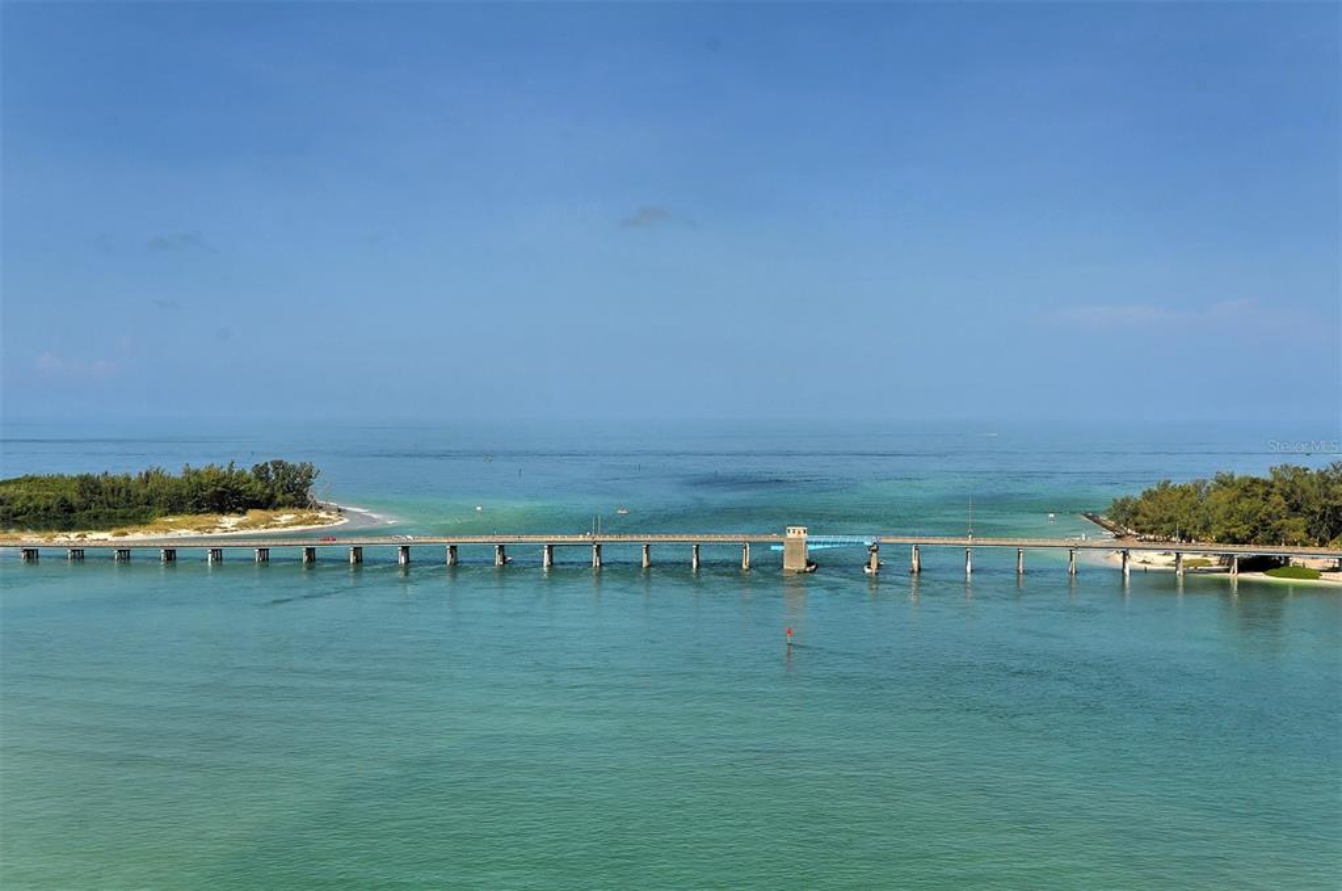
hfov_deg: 41.2
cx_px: 671
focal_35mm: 48
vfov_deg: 28.0
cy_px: 446
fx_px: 1787
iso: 250
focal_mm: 32
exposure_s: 1/500
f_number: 11
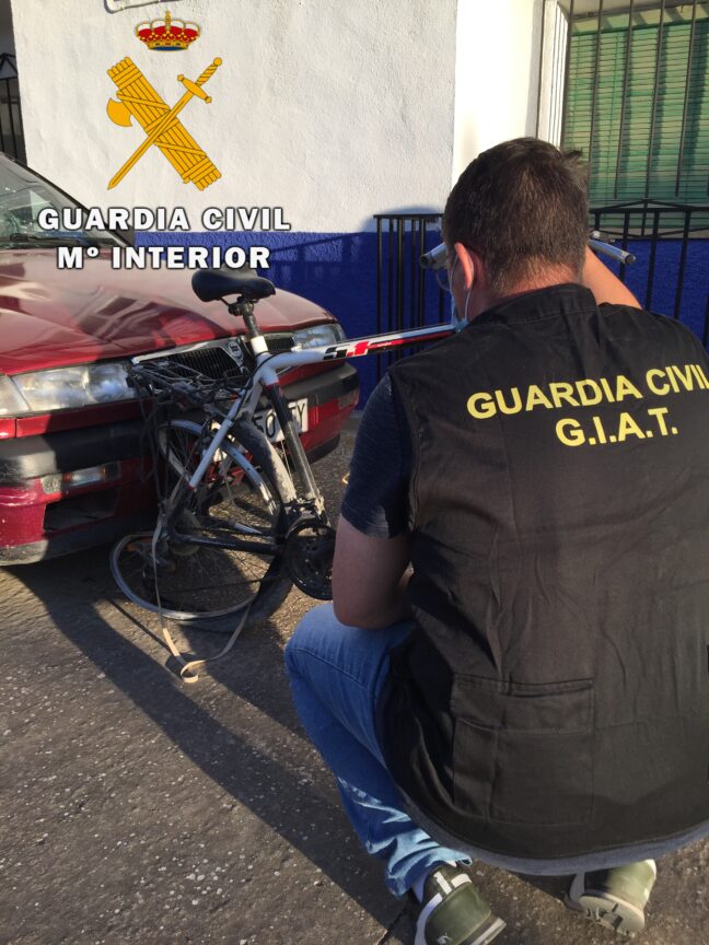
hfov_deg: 48.2
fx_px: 792
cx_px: 354
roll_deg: -0.3
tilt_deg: -15.9
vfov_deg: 61.7
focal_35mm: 29
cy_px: 472
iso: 32
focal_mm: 4.15
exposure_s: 1/860
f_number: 2.2
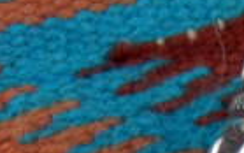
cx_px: 446
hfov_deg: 9.1
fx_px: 1457
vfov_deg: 5.8
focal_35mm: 219
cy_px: 313
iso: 400
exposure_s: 1/25.2
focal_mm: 8.1
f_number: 3.8
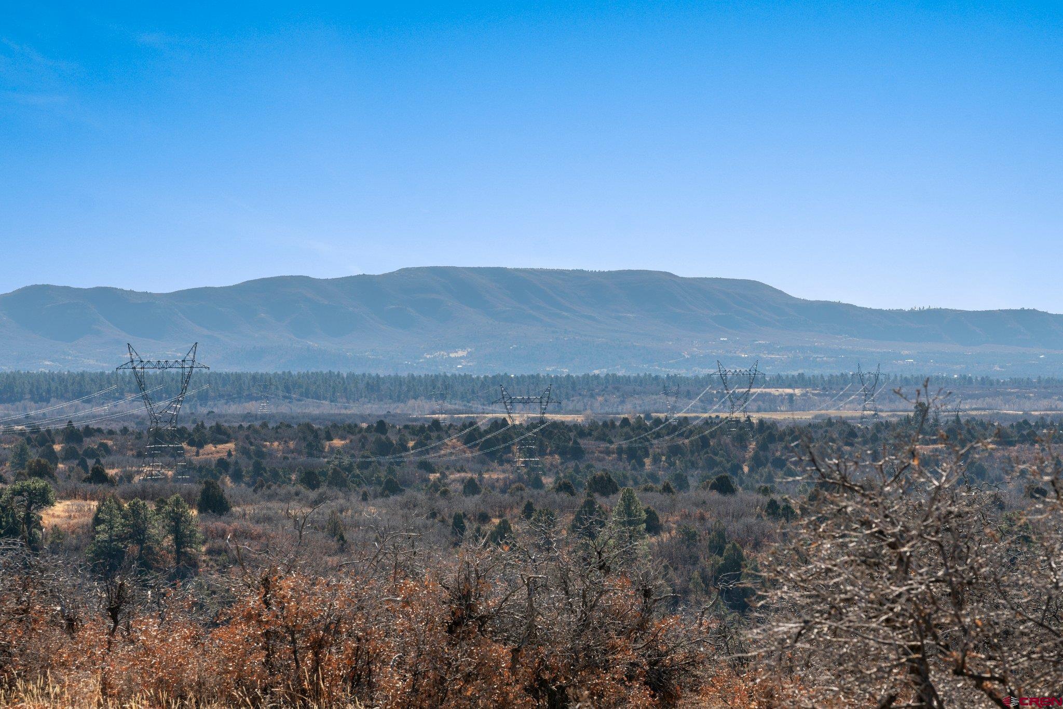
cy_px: 354
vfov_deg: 8.9
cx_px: 532
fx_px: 4577
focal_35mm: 155
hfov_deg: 13.2
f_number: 11
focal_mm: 155
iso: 400
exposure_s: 1/500
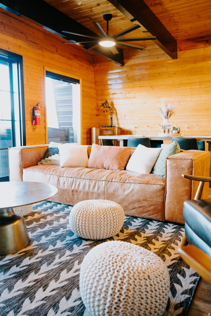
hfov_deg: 43.6
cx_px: 106
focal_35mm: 30
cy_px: 158
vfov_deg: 61.9
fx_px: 264
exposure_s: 1/250
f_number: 2.8
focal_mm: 30
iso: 1000
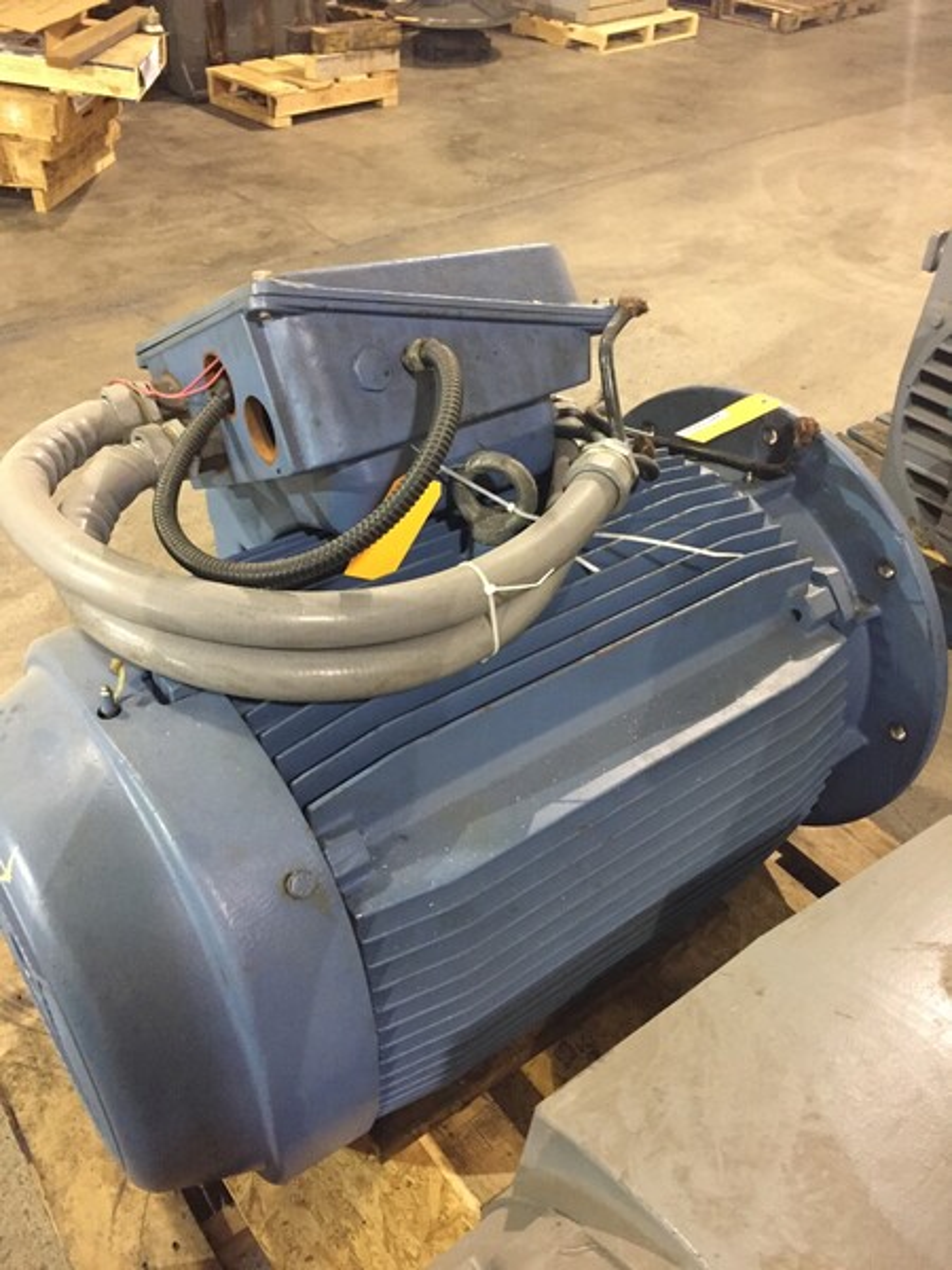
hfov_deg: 48.2
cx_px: 476
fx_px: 1063
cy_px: 635
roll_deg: -1.0
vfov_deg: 61.7
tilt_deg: -39.5
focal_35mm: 29
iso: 250
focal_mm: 4.15
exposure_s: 1/15
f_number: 2.2
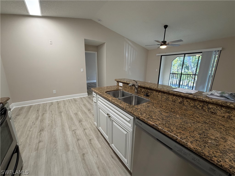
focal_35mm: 14
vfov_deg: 85.7
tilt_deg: -13.1
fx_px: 95
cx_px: 118
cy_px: 88
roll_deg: -1.0
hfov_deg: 102.1
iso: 250
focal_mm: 2.22
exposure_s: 1/120
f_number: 2.2
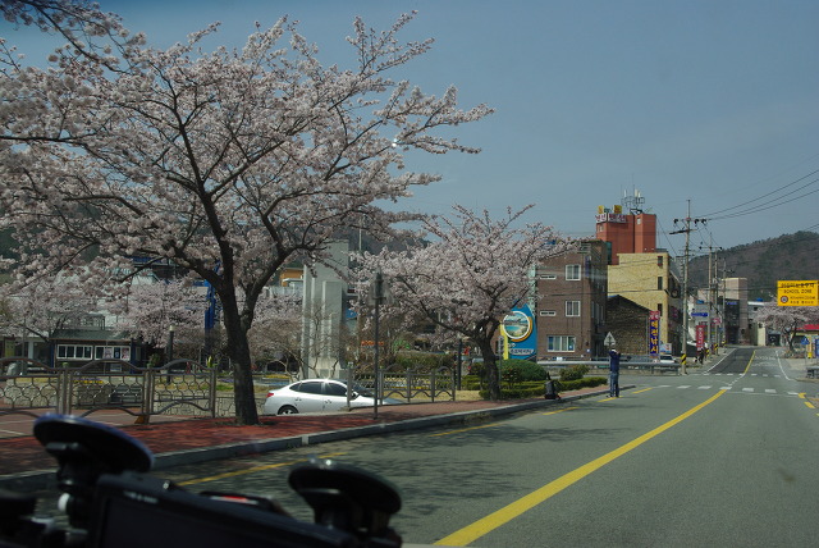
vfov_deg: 32.0
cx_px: 410
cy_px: 274
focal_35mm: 42
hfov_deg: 46.4
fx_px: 956
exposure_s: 1/500
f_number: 8
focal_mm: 28.13
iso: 200
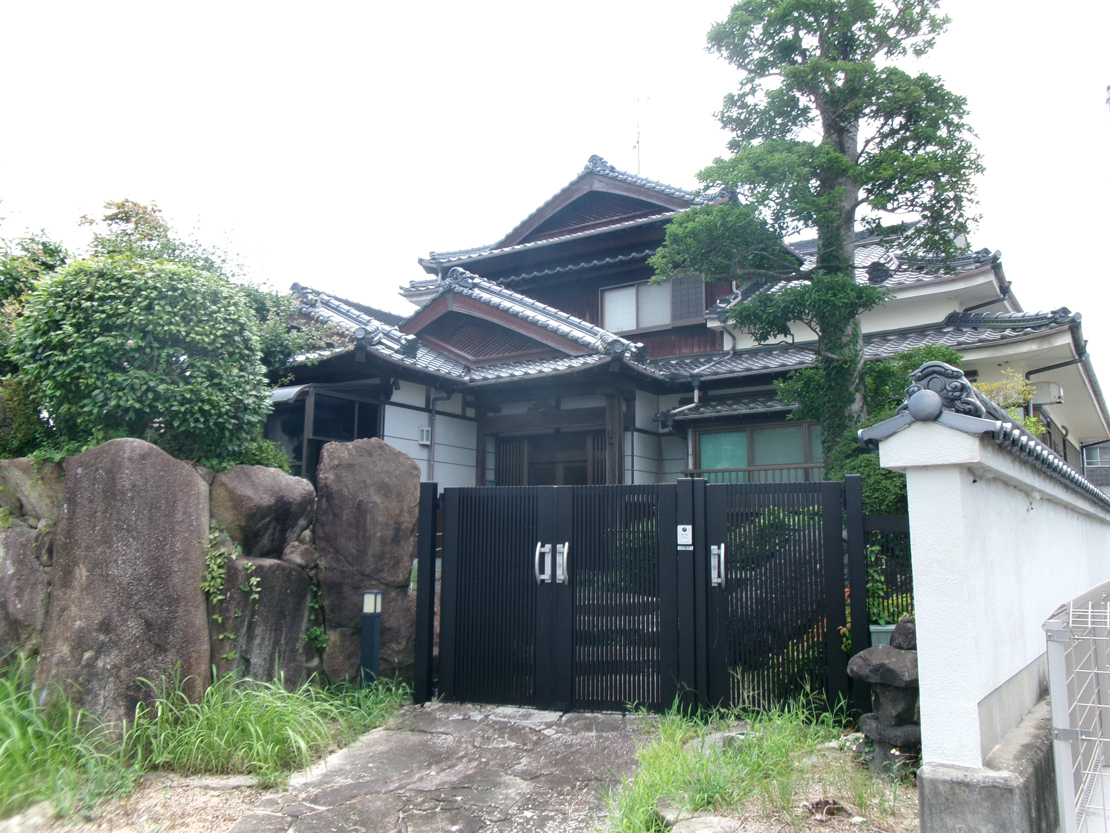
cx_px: 555
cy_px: 416
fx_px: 898
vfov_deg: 49.7
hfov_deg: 63.4
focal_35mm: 28
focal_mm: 5.1
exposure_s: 1/40
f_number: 10.8
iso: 100
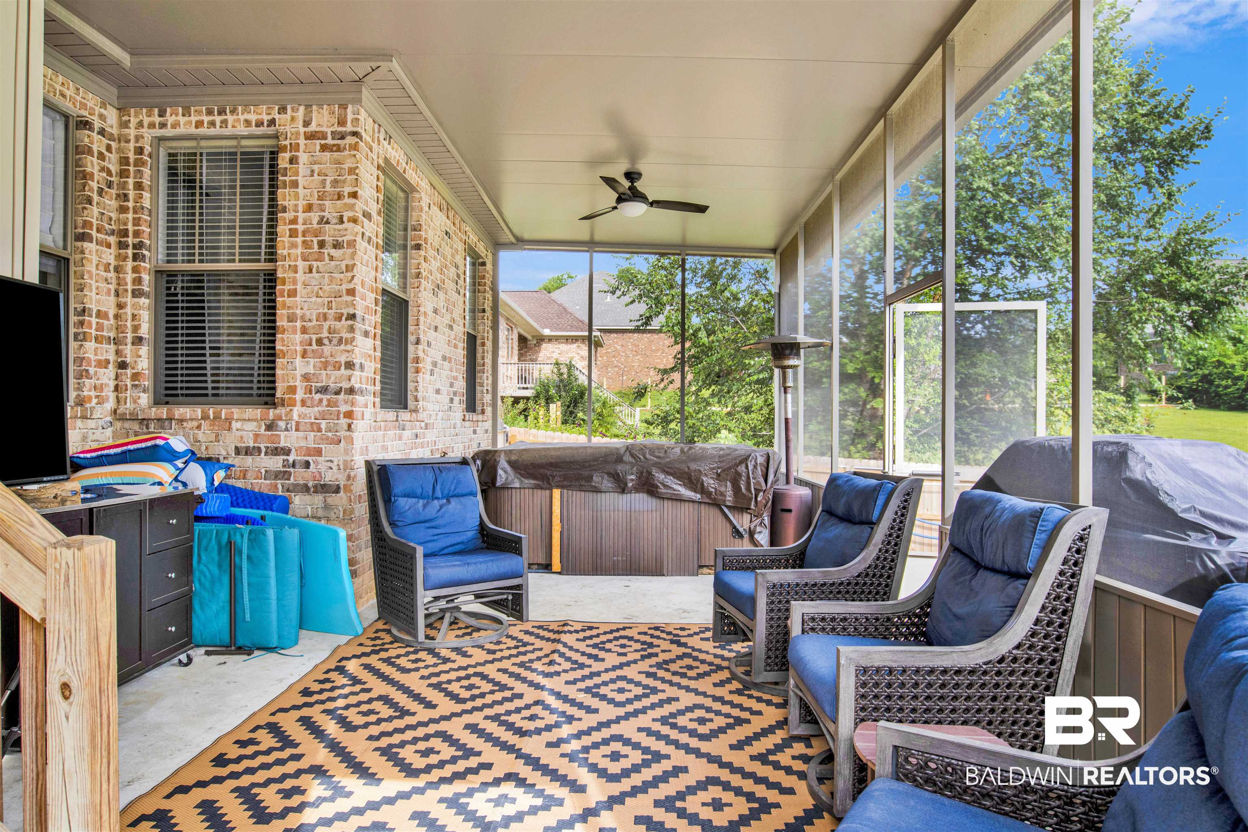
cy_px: 416
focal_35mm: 20
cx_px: 624
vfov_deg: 61.9
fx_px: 693
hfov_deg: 84.0
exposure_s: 1/30
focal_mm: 20
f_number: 11
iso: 200
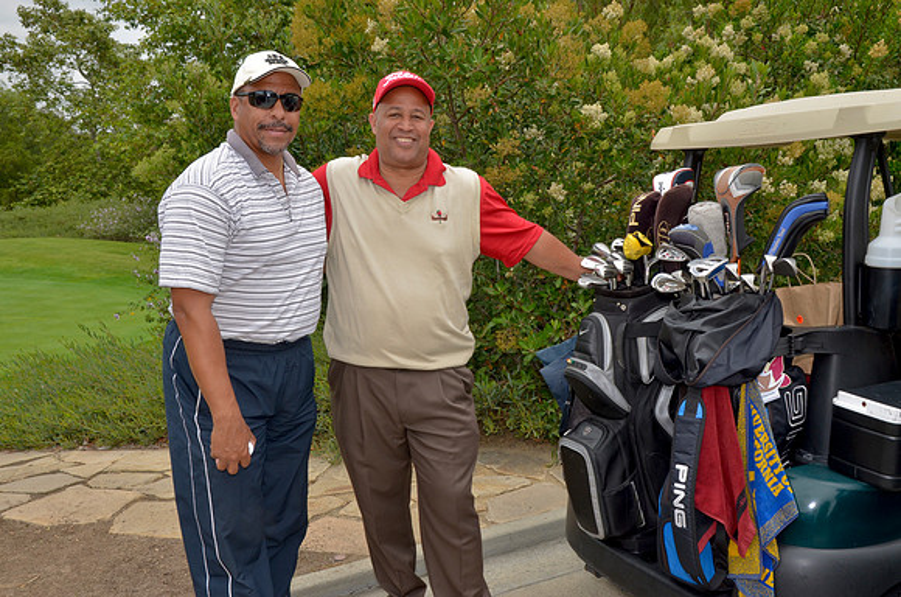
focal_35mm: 33
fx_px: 824
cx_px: 450
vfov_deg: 39.8
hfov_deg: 57.3
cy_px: 298
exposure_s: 1/200
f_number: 11
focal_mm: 22
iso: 200
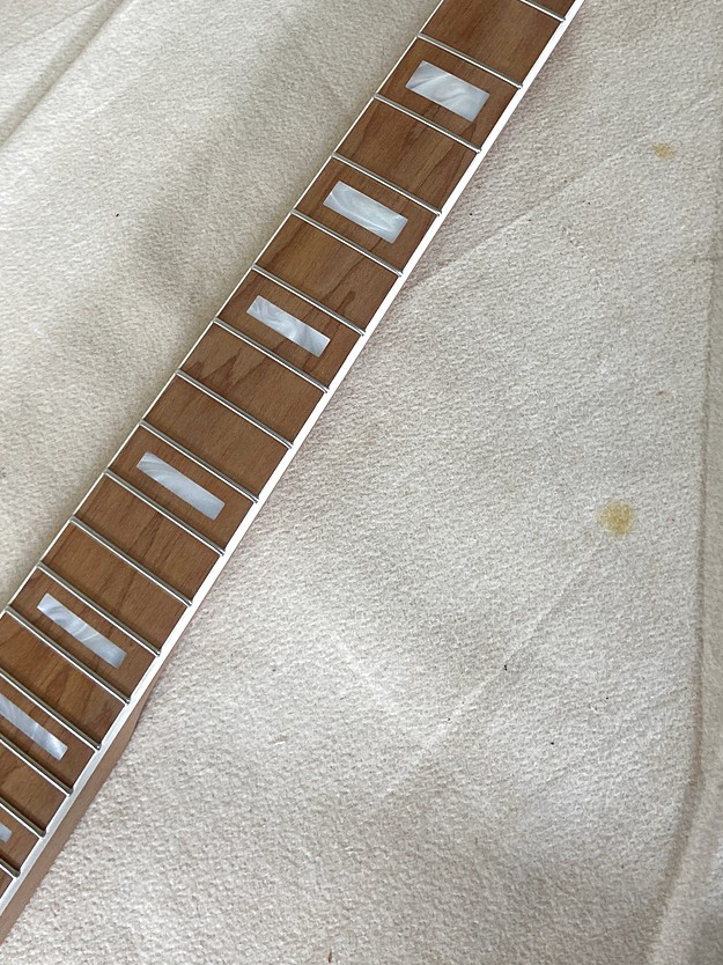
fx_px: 1226
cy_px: 225
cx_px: 379
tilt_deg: -66.7
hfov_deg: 32.9
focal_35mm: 44
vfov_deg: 41.5
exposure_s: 1/120
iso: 80
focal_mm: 4.25
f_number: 1.8
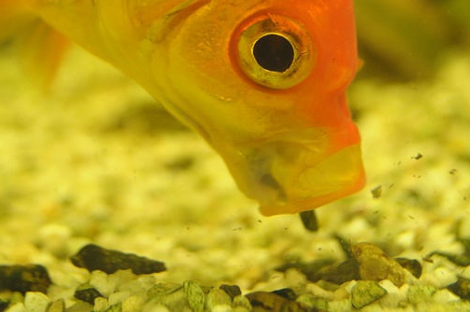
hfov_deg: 27.7
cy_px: 61
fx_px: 952
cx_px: 233
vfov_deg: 18.4
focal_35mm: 73
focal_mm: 24
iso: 800
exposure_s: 1/100
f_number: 2.8
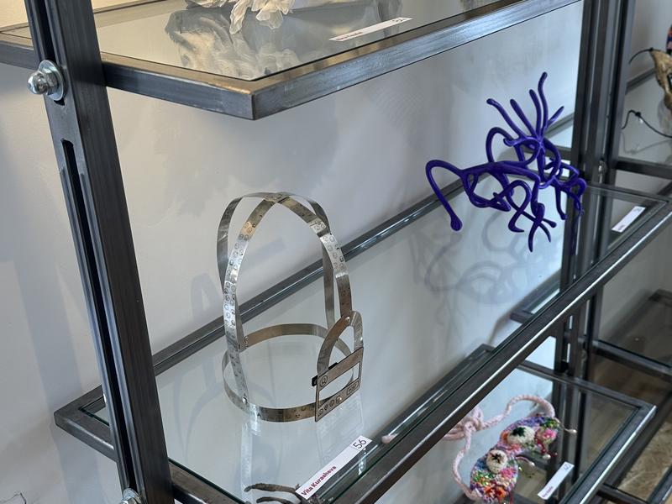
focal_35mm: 24
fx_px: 466
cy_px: 252
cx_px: 336
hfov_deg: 71.6
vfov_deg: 56.8
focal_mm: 6.86
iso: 50
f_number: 1.78
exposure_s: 1/109
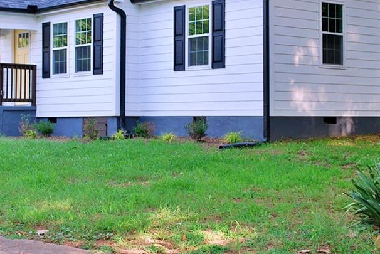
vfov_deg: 17.9
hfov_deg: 26.6
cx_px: 159
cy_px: 90
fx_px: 803
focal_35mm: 76
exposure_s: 1/100
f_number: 5
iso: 200
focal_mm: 30
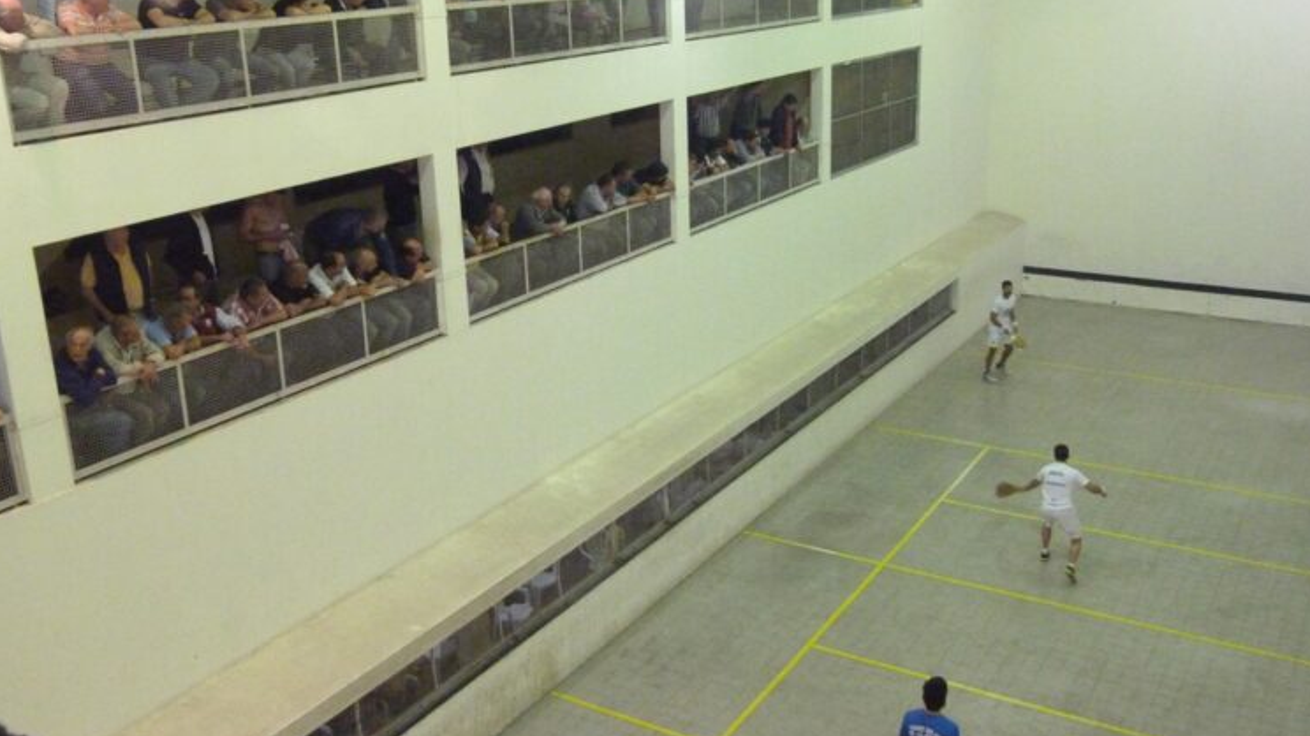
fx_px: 1250
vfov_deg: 32.8
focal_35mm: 36
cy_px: 350
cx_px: 643
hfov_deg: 55.3
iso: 800
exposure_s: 1/50
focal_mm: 5.7
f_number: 3
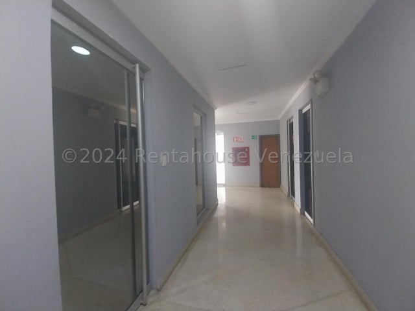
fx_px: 156
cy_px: 156
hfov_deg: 106.2
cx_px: 208
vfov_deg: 89.9
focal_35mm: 13
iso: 252
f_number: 2.2
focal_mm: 1.3
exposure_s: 1/30
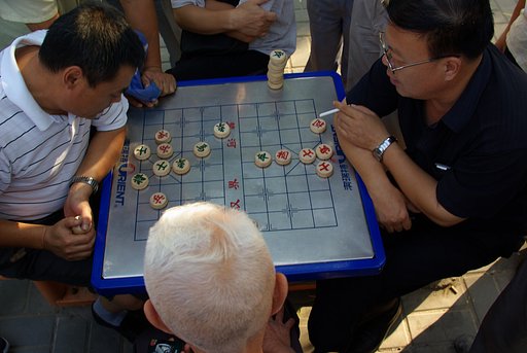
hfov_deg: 53.1
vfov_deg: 37.0
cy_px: 176
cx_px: 264
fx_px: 528
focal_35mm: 36
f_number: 5.6
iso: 100
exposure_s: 1/45
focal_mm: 24
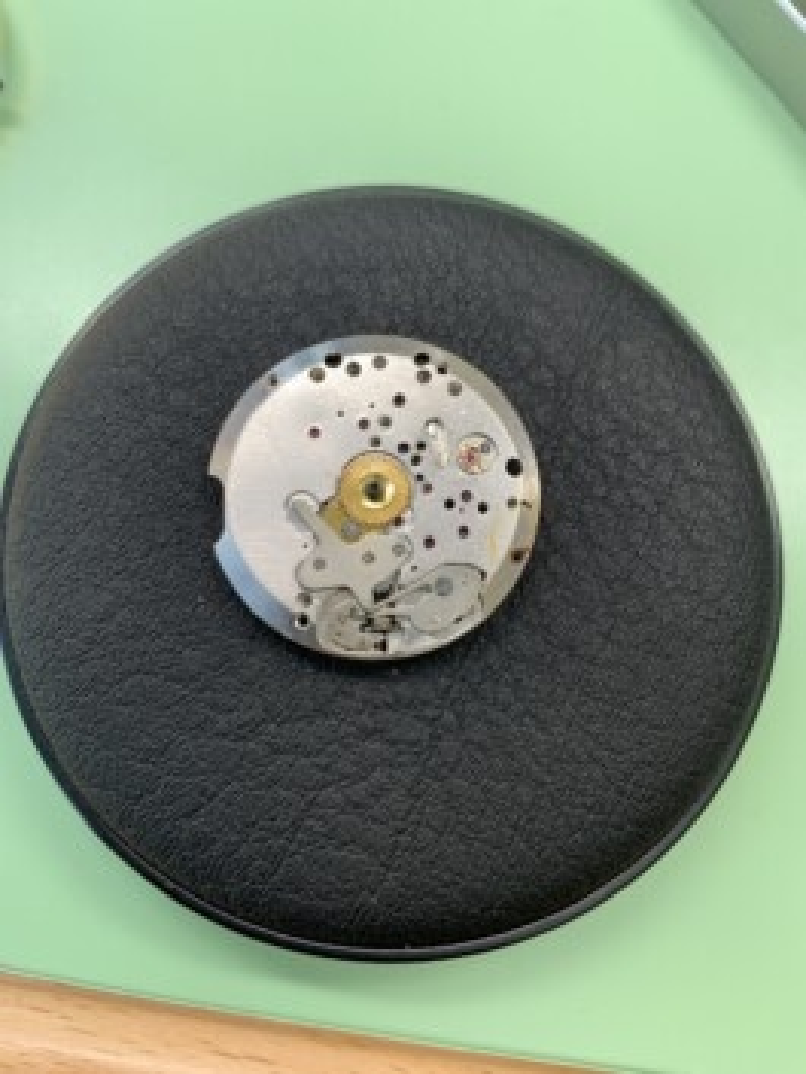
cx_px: 403
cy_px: 537
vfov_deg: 67.3
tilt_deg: -79.4
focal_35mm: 26
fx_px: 807
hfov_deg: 53.1
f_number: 1.8
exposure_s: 1/140
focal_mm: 4.25
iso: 25
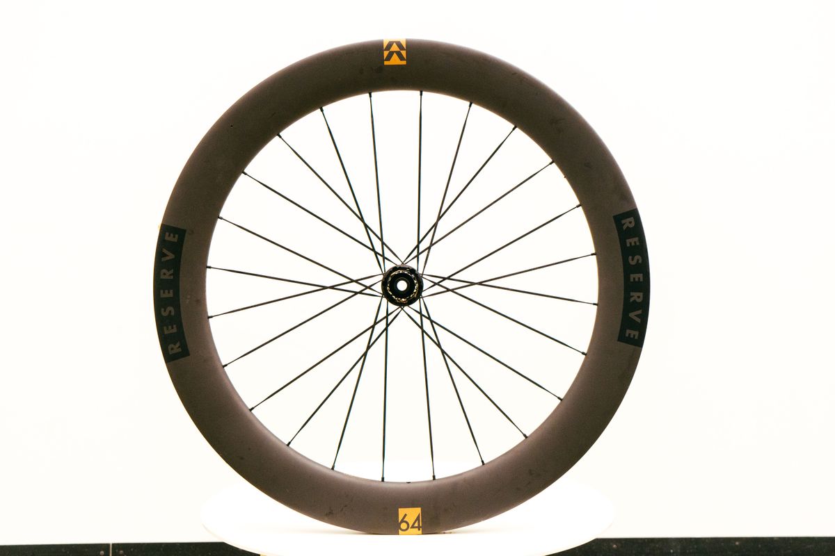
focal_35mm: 36
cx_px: 418
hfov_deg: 53.1
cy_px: 278
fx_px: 835
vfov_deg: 36.9
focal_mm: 36
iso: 3200
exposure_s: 1/125
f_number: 8
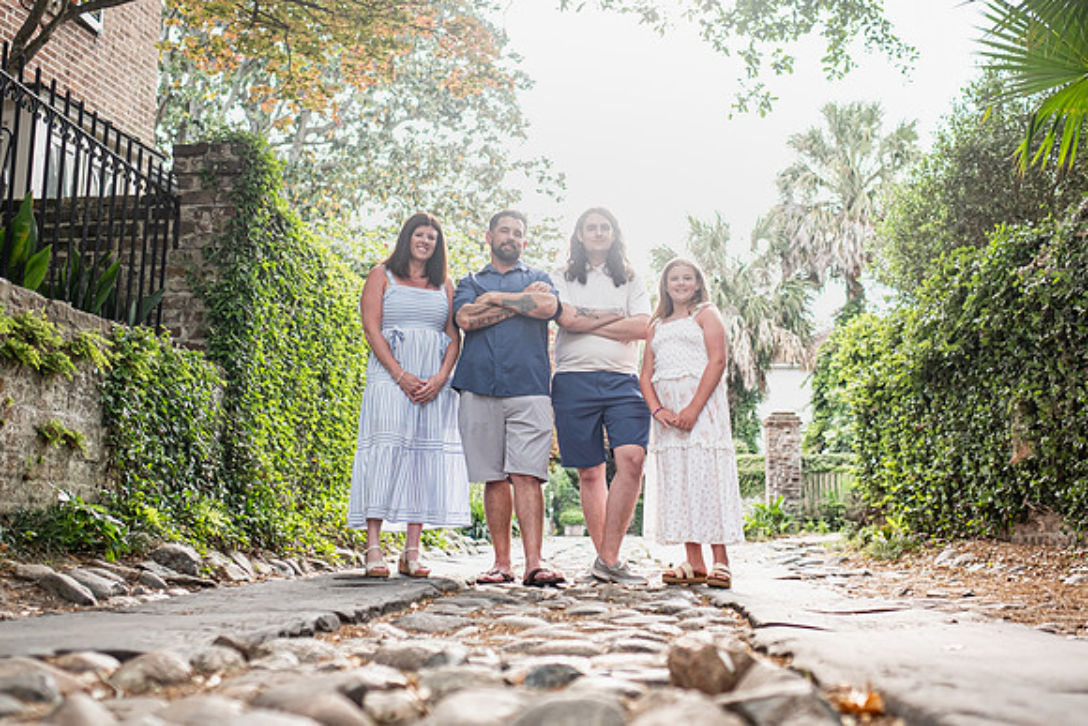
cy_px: 319
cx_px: 545
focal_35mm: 42
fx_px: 1272
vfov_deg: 31.8
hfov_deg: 46.3
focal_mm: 23
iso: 200
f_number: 2
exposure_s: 1/500
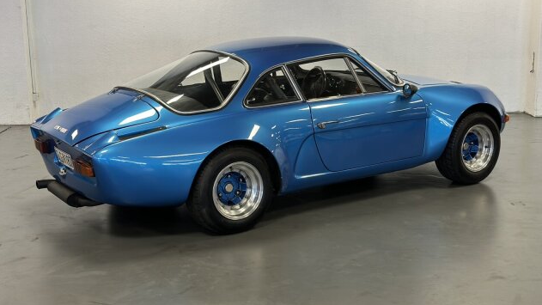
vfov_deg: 22.6
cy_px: 143
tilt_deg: -12.5
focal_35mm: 53
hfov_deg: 39.2
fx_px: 762
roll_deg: +0.4
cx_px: 274
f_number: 1.78
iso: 125
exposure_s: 1/71
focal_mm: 6.86
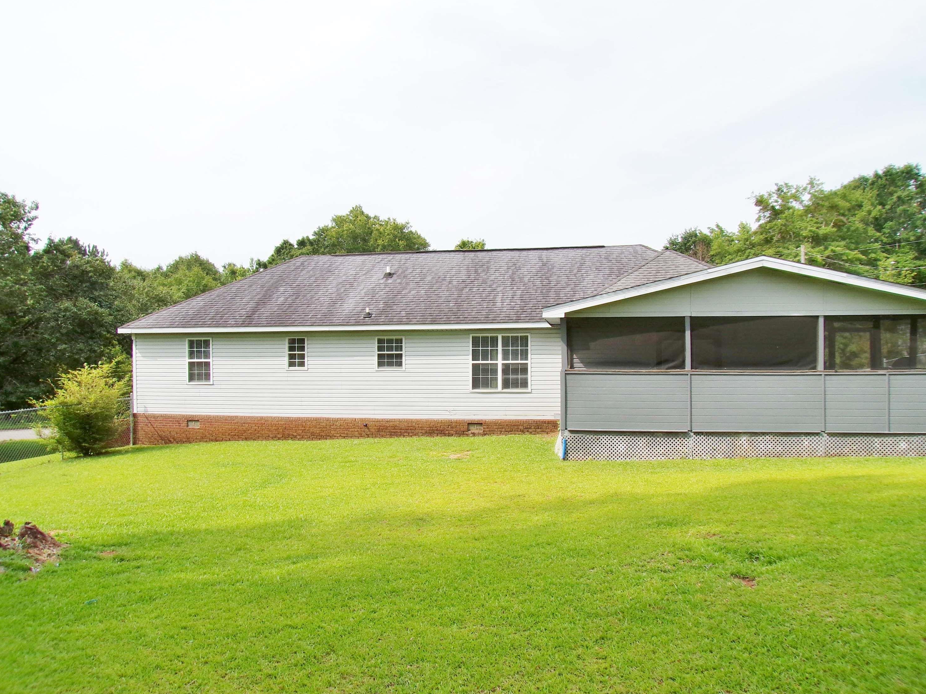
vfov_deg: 54.9
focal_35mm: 25
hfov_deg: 69.4
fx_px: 669
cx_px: 471
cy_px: 352
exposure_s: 1/680
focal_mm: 4.3
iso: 100
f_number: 4.4
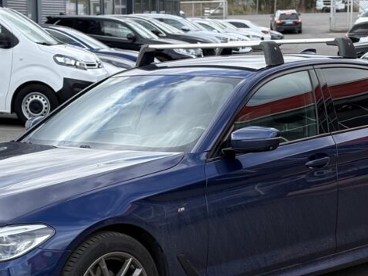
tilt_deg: -8.5
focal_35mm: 113
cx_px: 159
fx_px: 1201
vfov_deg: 13.1
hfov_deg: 17.4
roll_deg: +0.5
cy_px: 210
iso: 40
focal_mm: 5.96
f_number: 1.6
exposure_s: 1/1117
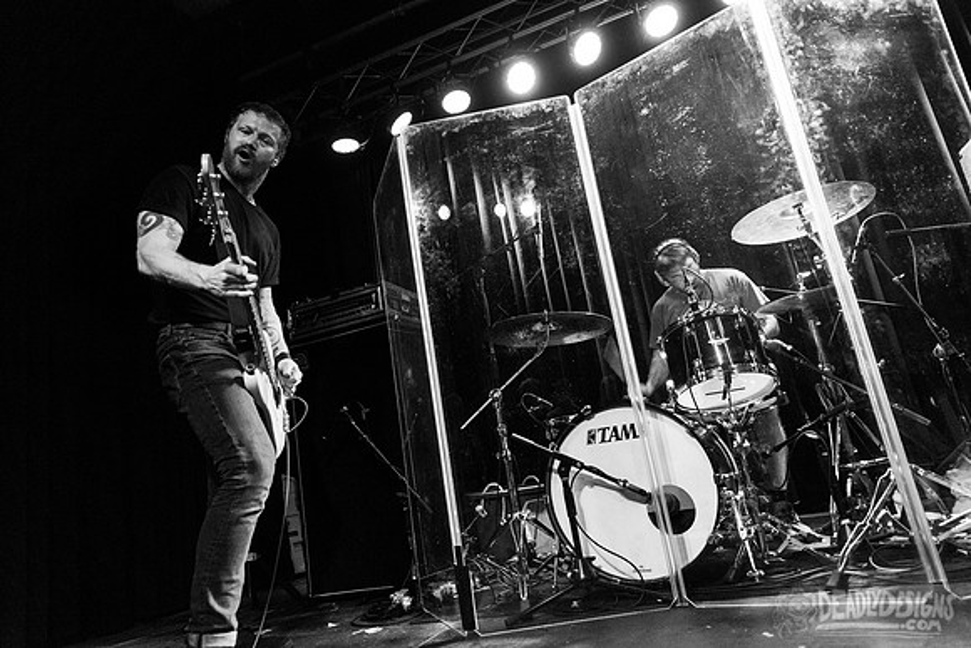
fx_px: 647
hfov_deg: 73.7
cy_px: 324
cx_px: 486
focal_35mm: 24
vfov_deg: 53.2
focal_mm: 24
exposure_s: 1/80
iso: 2500
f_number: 3.2
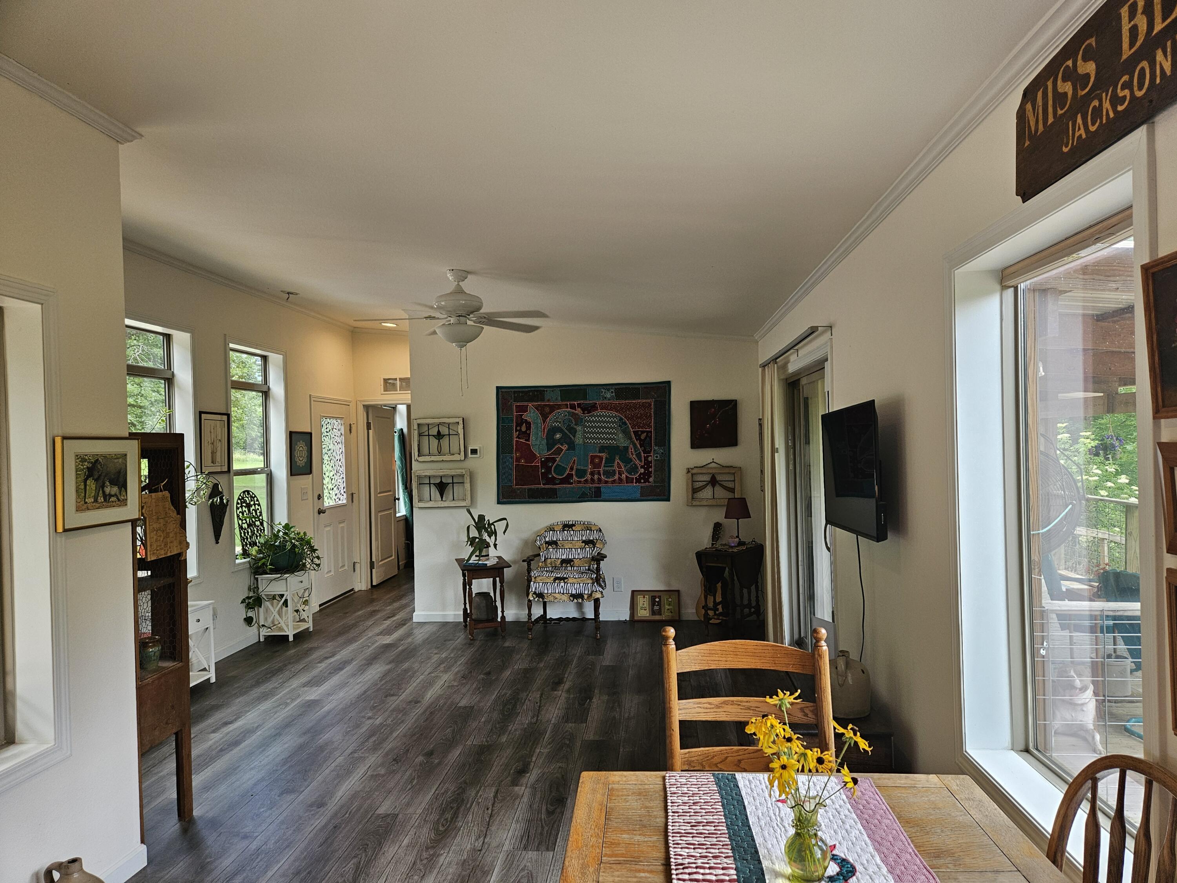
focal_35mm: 23
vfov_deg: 58.9
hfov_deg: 73.9
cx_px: 588
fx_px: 782
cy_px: 442
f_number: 1.8
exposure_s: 1/180
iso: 80
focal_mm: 5.4
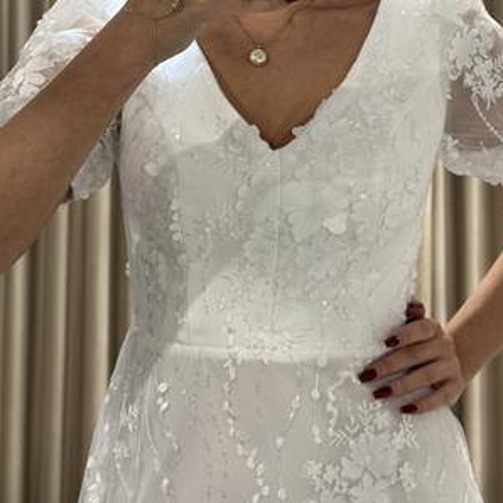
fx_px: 1249
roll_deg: -0.8
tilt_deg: -21.9
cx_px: 267
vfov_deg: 22.3
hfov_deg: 22.8
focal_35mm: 76
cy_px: 72
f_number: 1.78
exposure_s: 1/297
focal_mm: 6.86
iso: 64
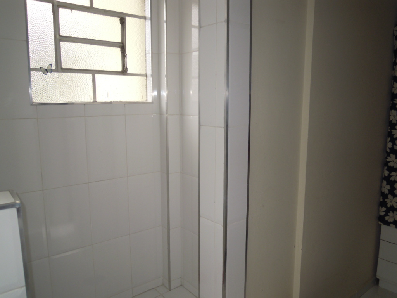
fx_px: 321
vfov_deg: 49.7
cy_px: 149
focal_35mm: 28
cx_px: 198
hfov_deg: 63.4
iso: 100
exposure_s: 1/320
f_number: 2.7
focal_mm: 5
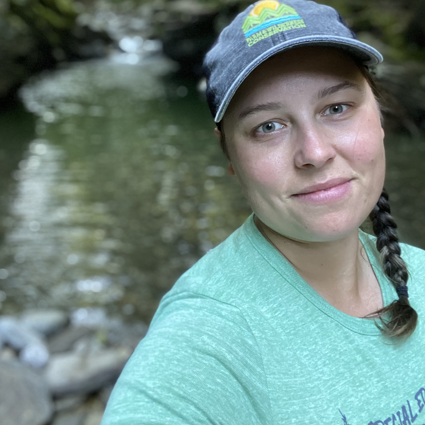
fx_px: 500
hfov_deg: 46.0
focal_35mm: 36
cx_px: 214
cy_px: 150
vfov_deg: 45.5
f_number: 2.2
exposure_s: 1/37
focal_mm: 2.71
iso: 400
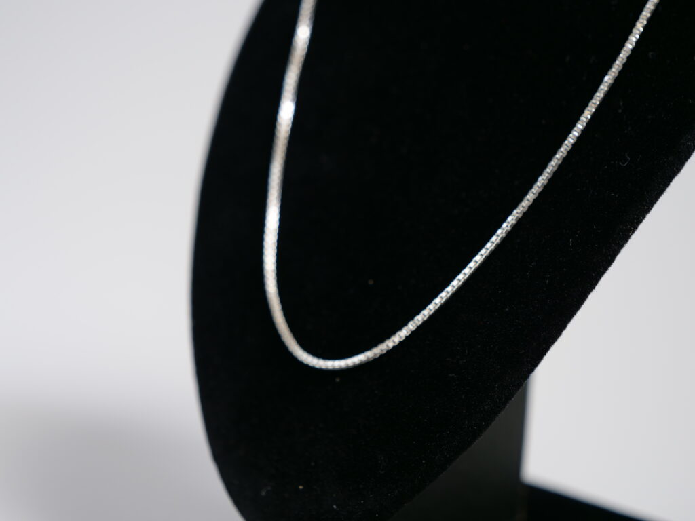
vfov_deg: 16.1
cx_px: 348
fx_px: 1847
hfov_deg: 21.3
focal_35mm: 92
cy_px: 260
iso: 200
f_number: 3.9
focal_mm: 46
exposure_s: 1/200
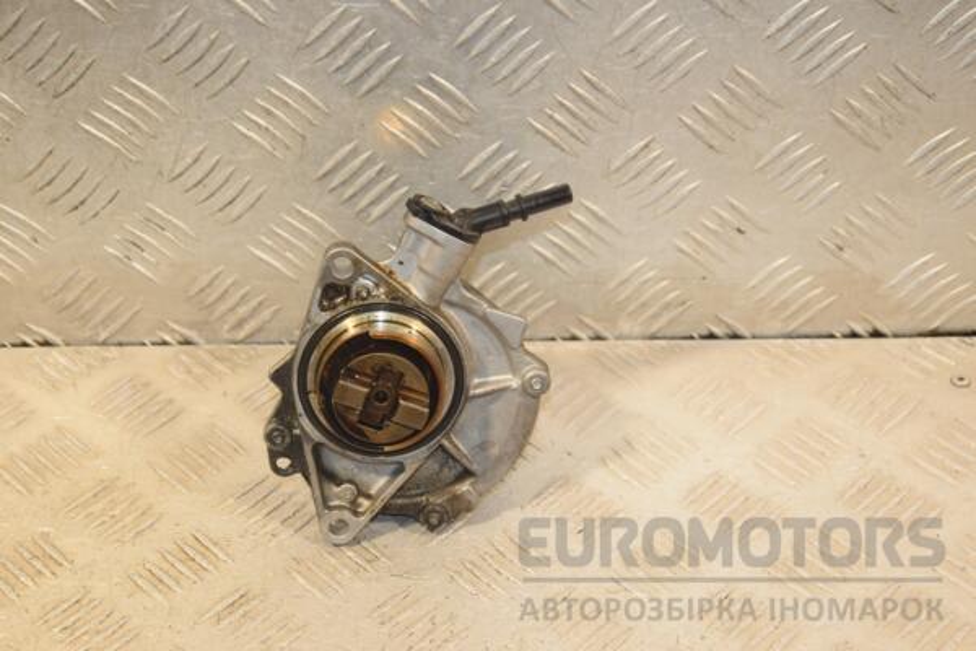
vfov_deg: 18.2
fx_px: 2033
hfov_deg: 27.0
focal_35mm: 75
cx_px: 488
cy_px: 326
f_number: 6.3
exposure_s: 1/200
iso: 800
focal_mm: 50
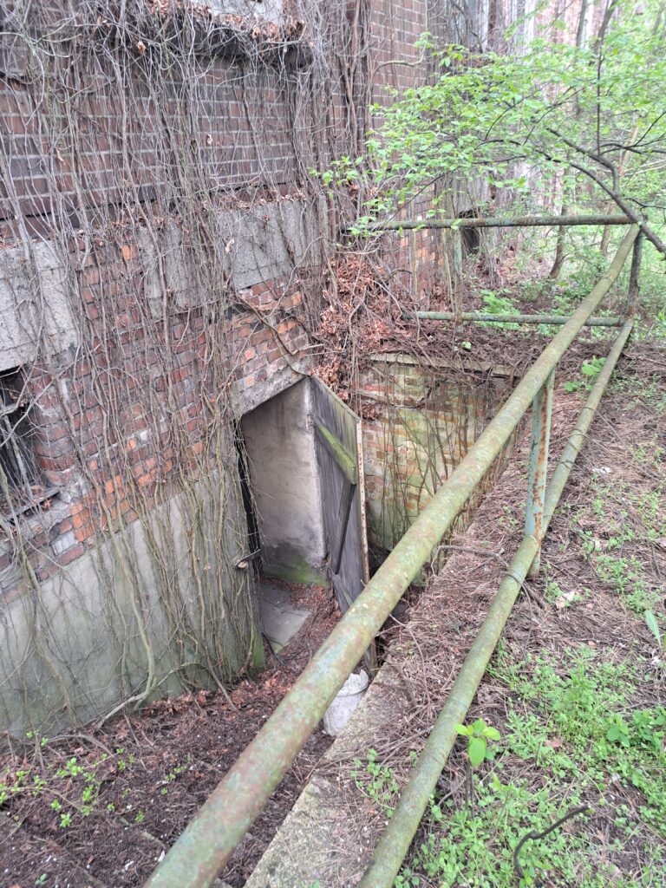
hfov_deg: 56.8
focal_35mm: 24
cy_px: 444
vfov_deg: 71.6
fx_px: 616
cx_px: 333
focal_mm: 5.23
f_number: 1.8
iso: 100
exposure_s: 1/50
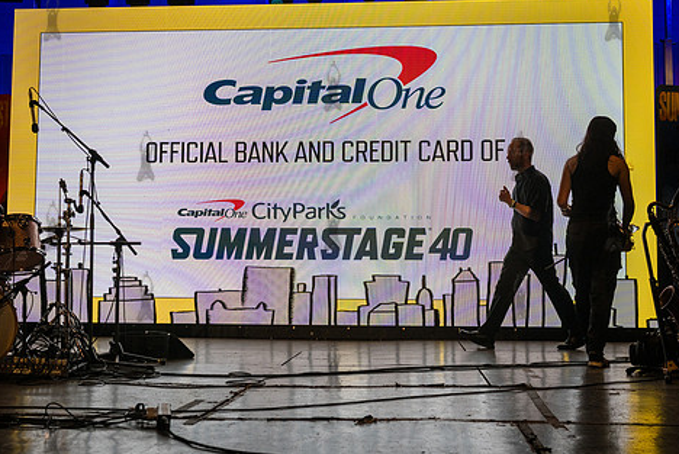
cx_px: 332
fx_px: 982
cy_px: 226
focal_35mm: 52
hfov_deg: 38.2
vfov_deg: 26.0
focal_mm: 42
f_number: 4.5
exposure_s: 1/3200
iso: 1600
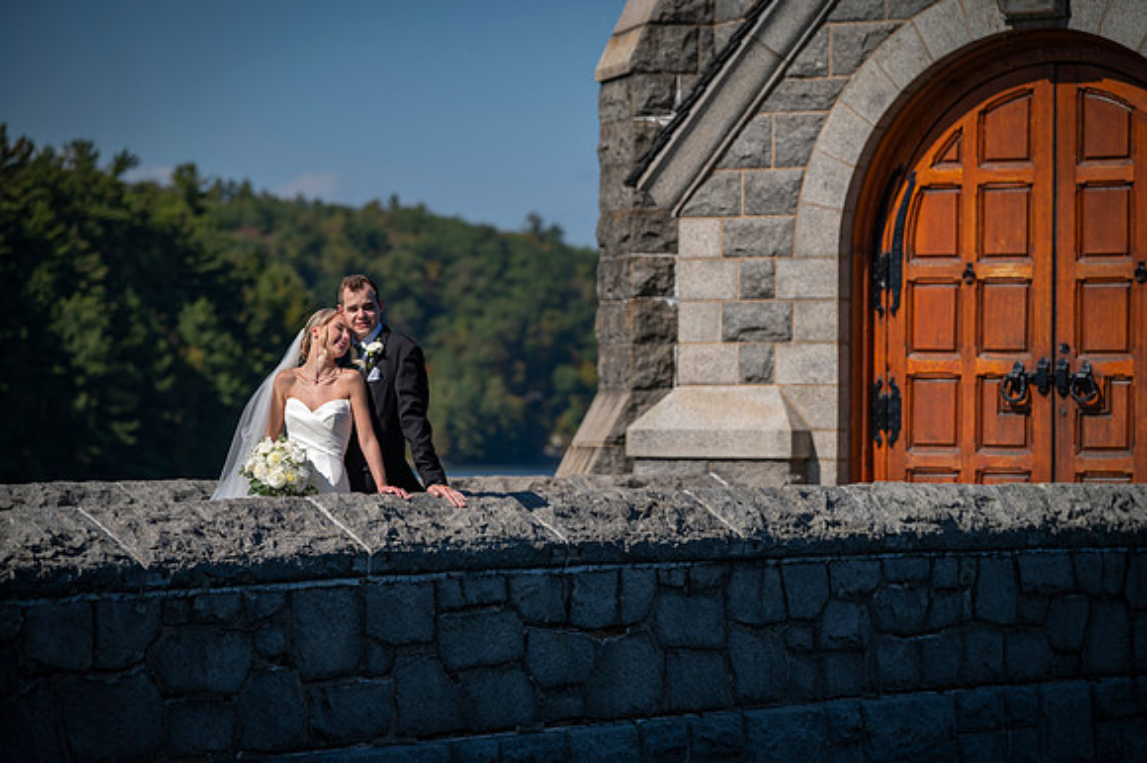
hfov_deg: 13.4
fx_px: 4897
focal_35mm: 154
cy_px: 382
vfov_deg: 8.9
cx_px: 574
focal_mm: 150
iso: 50
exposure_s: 1/1000
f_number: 4
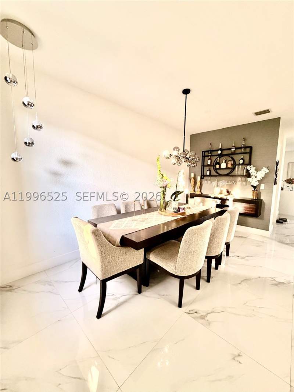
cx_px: 147
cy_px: 196
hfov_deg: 85.7
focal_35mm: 14
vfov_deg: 102.1
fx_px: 158
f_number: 2.2
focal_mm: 2.22
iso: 320
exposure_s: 1/60
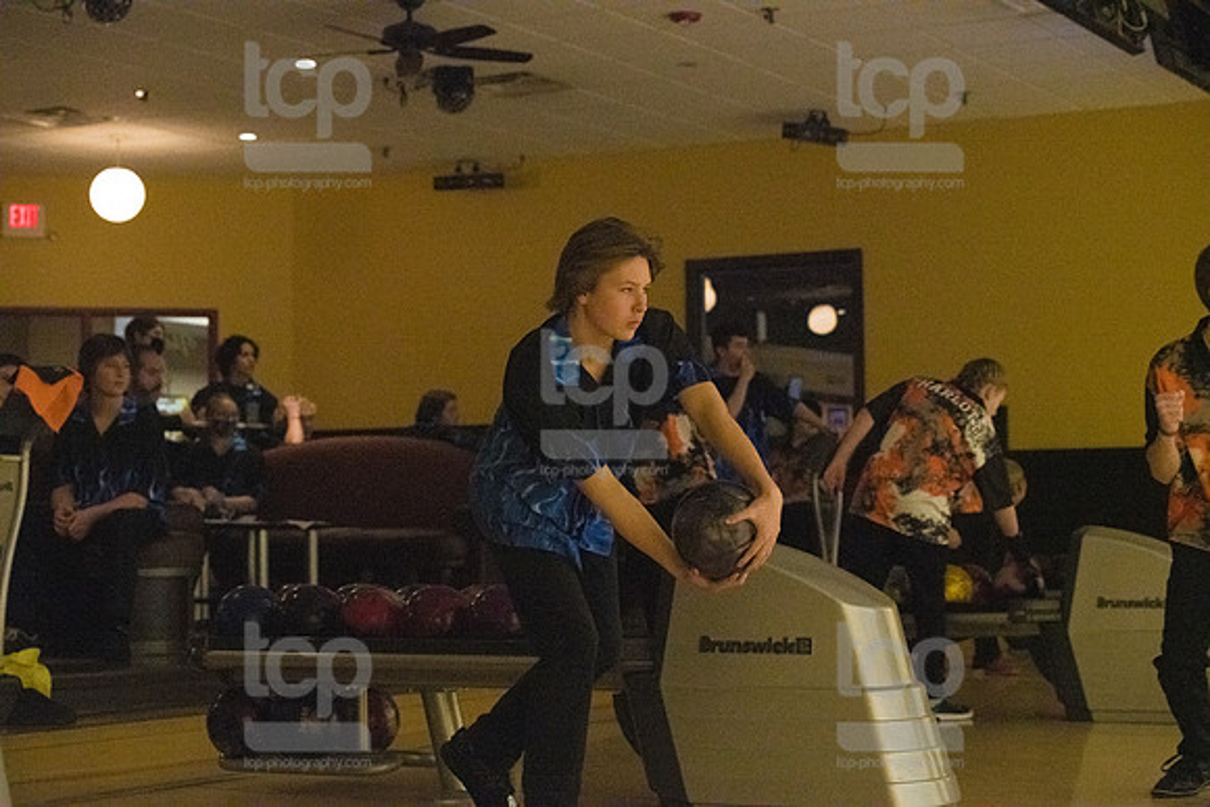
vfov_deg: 19.5
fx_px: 2353
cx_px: 605
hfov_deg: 28.8
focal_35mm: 70
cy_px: 404
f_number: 4.5
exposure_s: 1/1000
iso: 10000
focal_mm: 70
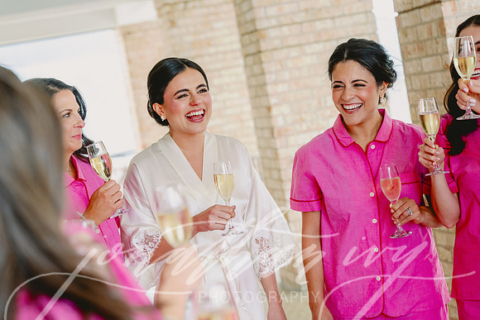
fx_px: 1085
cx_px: 206
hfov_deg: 24.9
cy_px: 178
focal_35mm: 81
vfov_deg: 16.8
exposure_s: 1/400
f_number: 3.5
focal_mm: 70
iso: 320
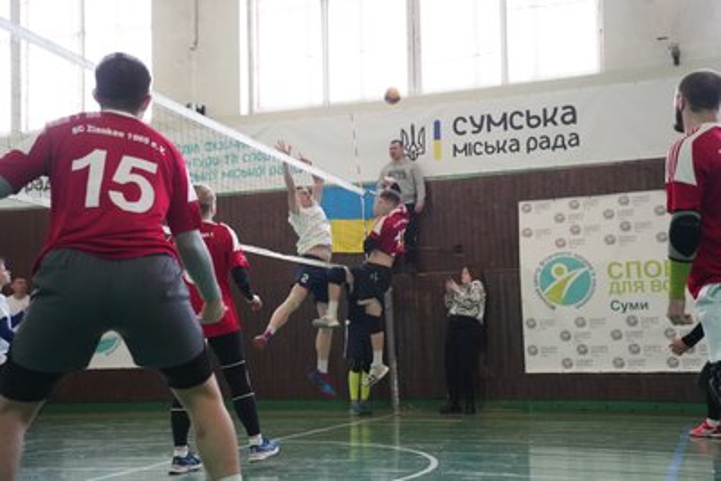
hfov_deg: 41.9
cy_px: 240
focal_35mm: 47
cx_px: 360
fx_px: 942
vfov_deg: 28.7
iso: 5000
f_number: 2.8
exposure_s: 1/200
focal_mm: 47
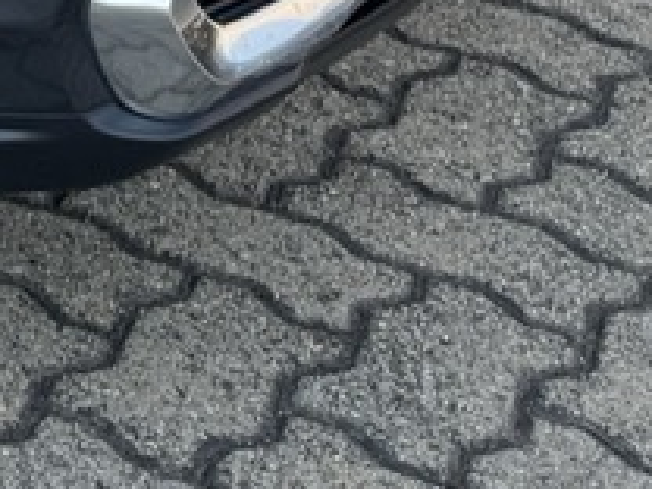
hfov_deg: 10.9
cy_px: -765
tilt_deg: -14.5
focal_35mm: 148
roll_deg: +0.7
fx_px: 2788
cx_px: -991
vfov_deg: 8.9
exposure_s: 1/2252
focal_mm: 6.76
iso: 80
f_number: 1.78
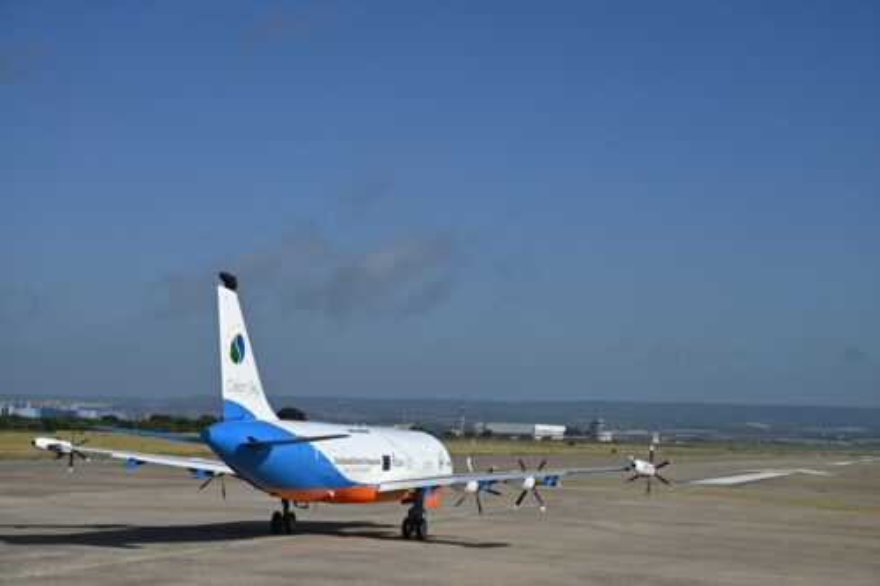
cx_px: 440
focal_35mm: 70
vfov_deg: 19.4
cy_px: 293
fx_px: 1710
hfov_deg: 28.9
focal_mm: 70
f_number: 9
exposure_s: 1/640
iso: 100
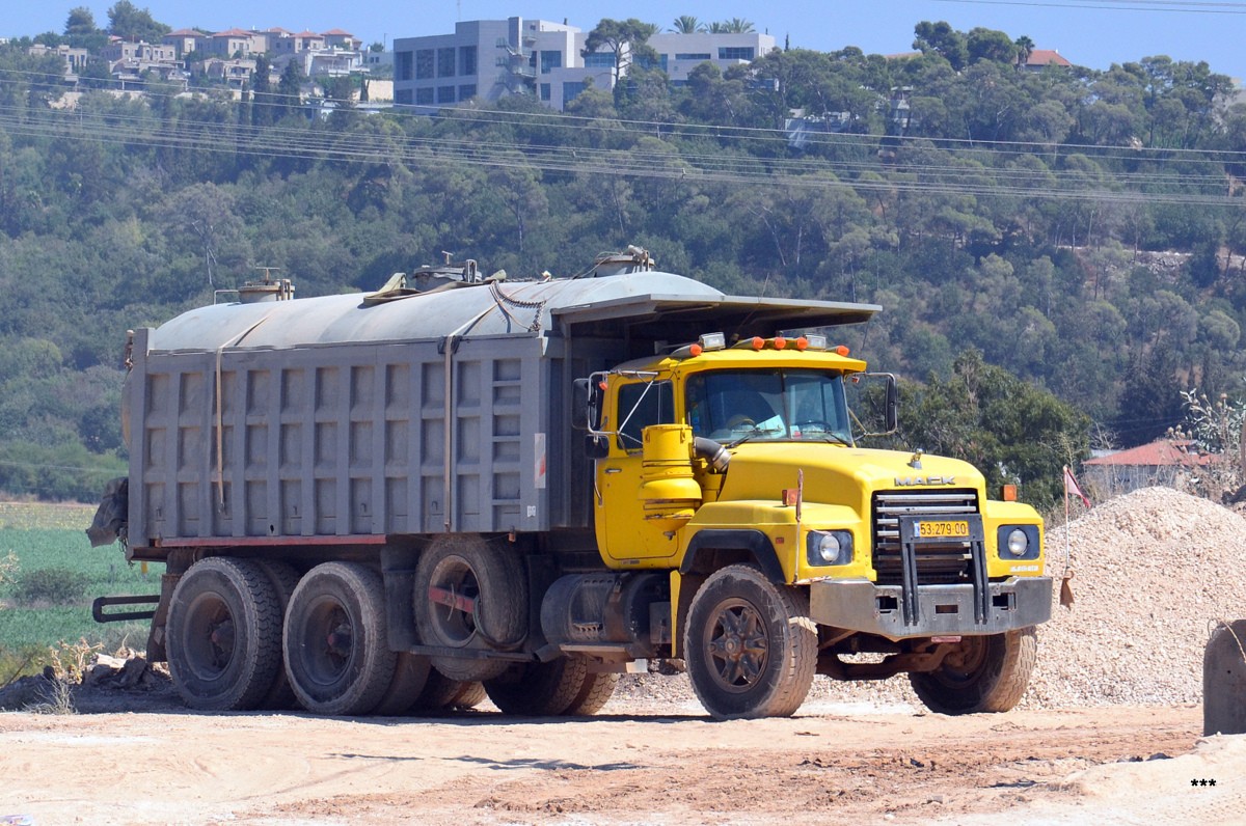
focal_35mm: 158
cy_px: 413
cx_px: 623
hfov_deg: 13.1
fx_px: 5442
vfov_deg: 8.7
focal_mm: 105
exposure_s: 1/500
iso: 360
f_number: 11
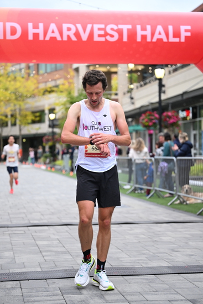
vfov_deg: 28.4
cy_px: 152
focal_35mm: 71
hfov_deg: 19.2
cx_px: 102
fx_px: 600
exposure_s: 1/1250
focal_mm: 71
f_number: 2.8
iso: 1600
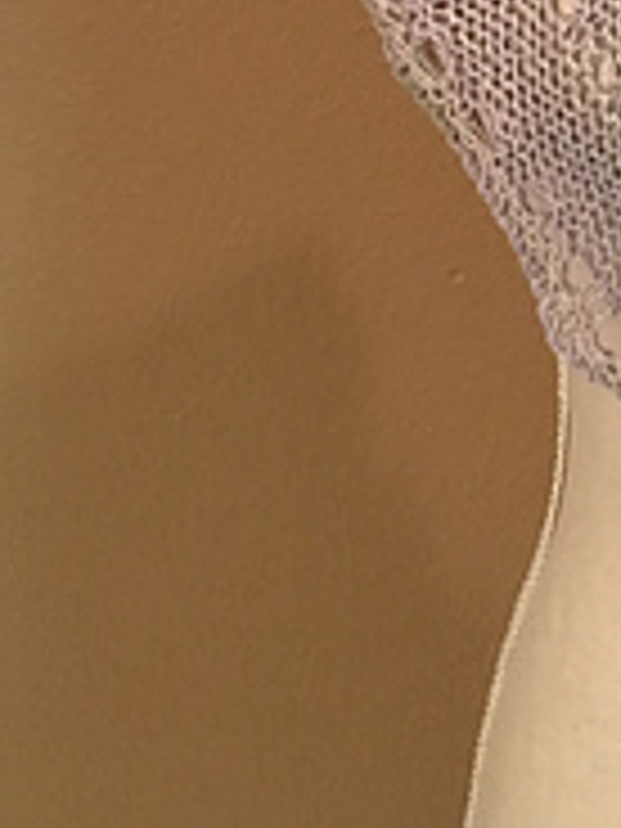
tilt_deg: -13.3
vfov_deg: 17.6
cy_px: -396
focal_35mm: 101
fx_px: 2416
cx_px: 900
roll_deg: +0.0
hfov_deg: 13.8
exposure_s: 1/30
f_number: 2.2
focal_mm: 4.15
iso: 200
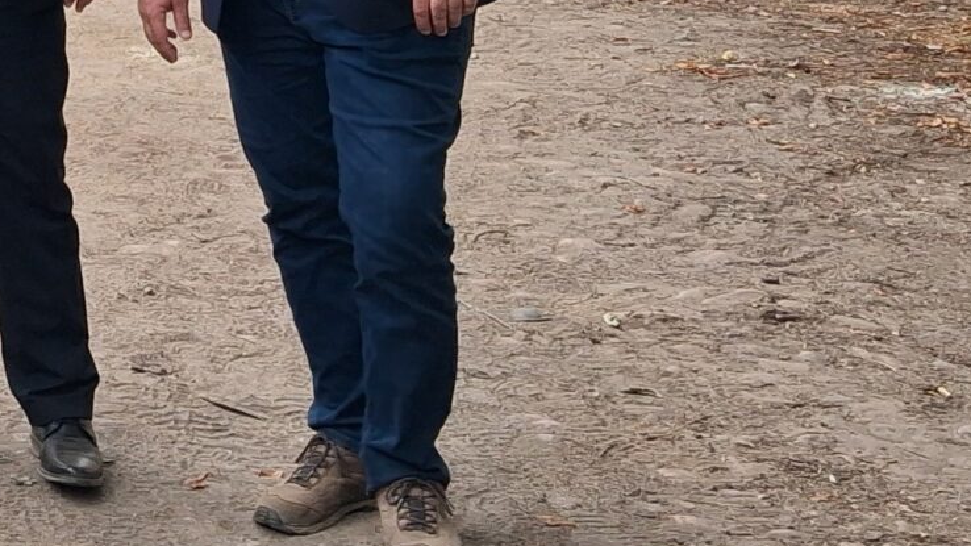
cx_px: -379
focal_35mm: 102
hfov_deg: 19.0
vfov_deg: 11.2
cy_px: -363
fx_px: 2626
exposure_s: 1/100
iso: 25
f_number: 1.8
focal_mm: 4
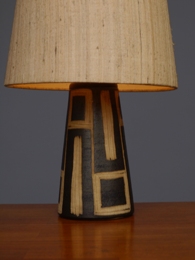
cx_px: 98
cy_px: 130
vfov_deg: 25.7
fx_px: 571
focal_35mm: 76
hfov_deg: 19.4
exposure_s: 1/30
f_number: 5.6
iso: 100
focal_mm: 38
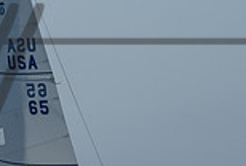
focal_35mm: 581
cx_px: -215
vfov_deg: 2.4
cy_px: 131
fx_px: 3986
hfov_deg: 3.5
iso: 640
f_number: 9
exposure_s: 1/1000
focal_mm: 130
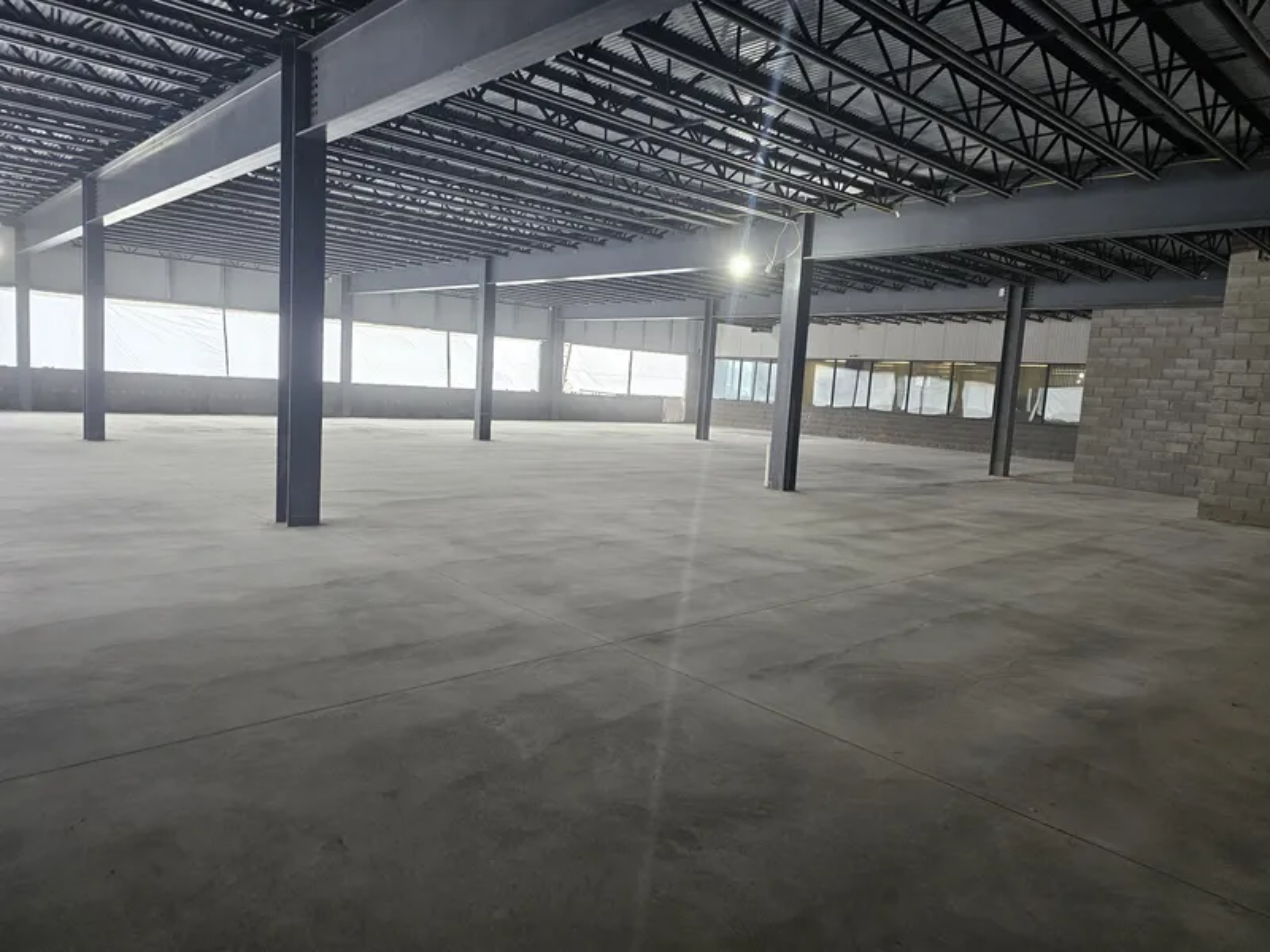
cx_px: 635
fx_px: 844
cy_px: 476
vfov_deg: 58.9
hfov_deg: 73.9
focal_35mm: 23
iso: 200
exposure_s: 1/120
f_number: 1.7
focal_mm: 6.3
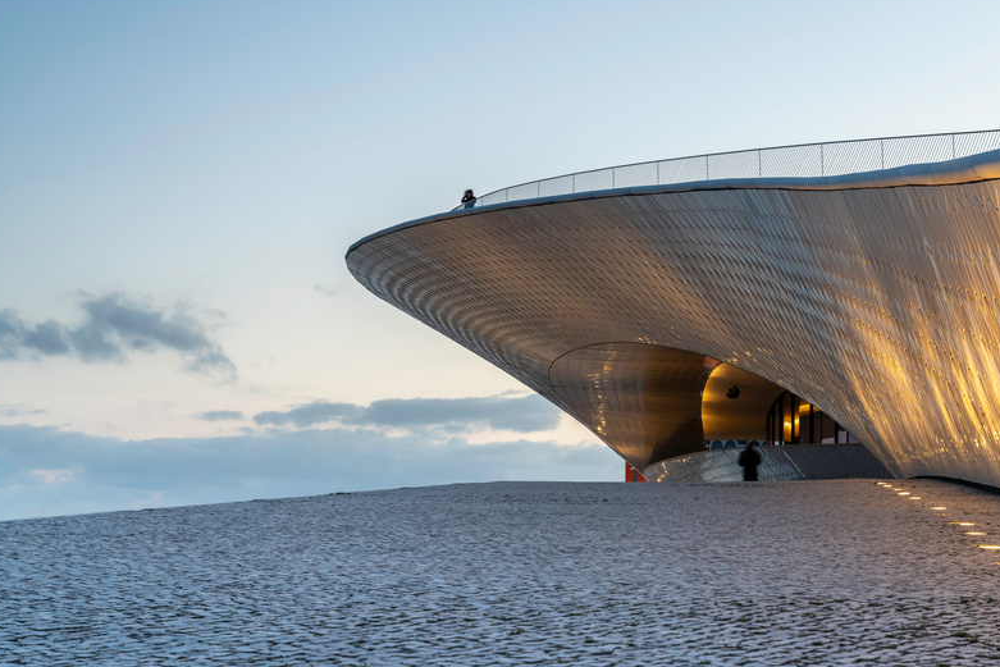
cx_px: 624
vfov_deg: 21.2
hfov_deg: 31.3
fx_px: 1778
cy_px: 377
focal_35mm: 64
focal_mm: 50
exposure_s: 1/1.67
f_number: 5.6
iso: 100
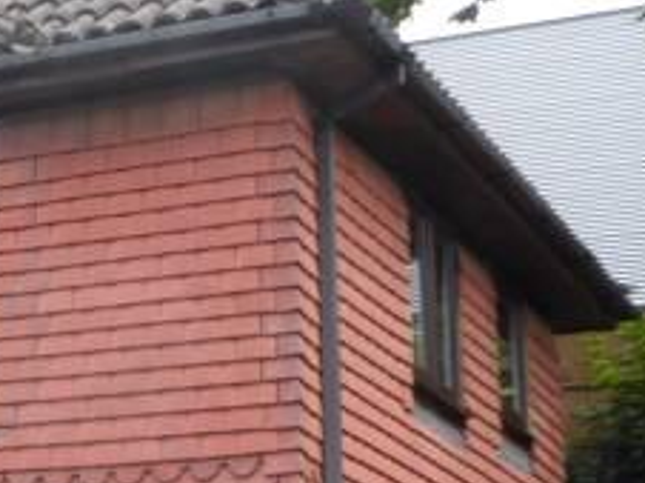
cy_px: 582
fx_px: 2401
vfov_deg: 11.2
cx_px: -501
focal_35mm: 129
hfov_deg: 13.7
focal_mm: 5.4
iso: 100
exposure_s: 1/200
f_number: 3.5
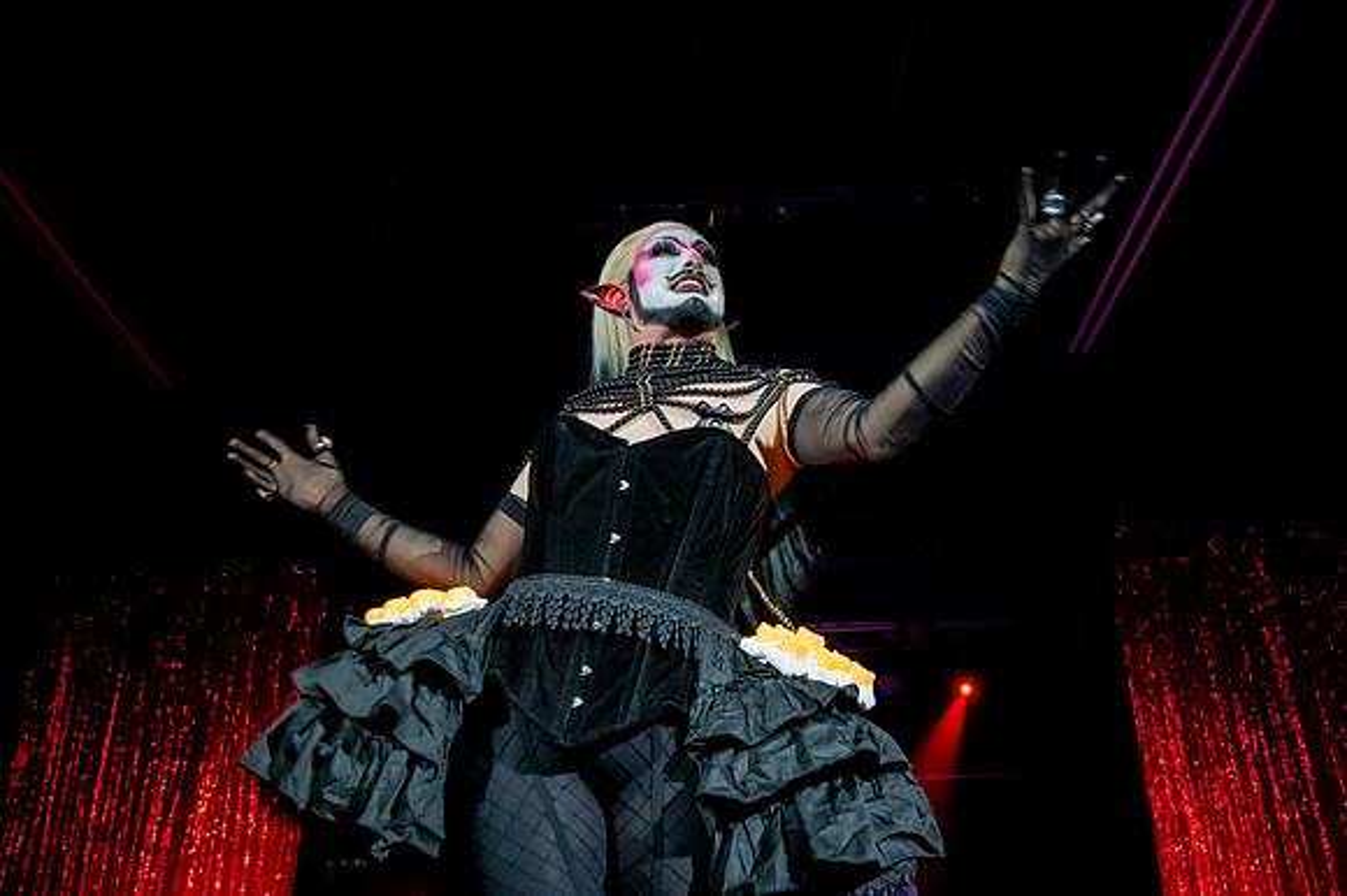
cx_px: 674
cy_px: 448
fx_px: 1309
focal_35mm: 35
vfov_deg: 37.8
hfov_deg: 54.5
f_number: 8
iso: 6400
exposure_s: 1/60
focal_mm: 35
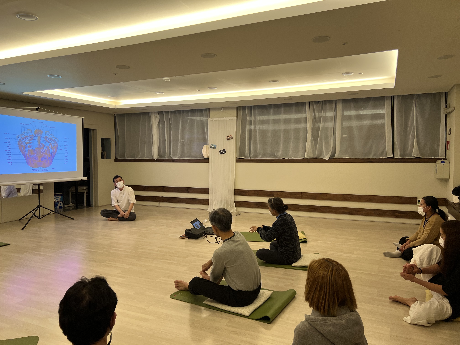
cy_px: 172
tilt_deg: -2.7
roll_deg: +0.4
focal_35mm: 26
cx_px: 230
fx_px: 346
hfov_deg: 67.3
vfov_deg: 53.1
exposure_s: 1/120
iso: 100
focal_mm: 5.7
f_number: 1.5
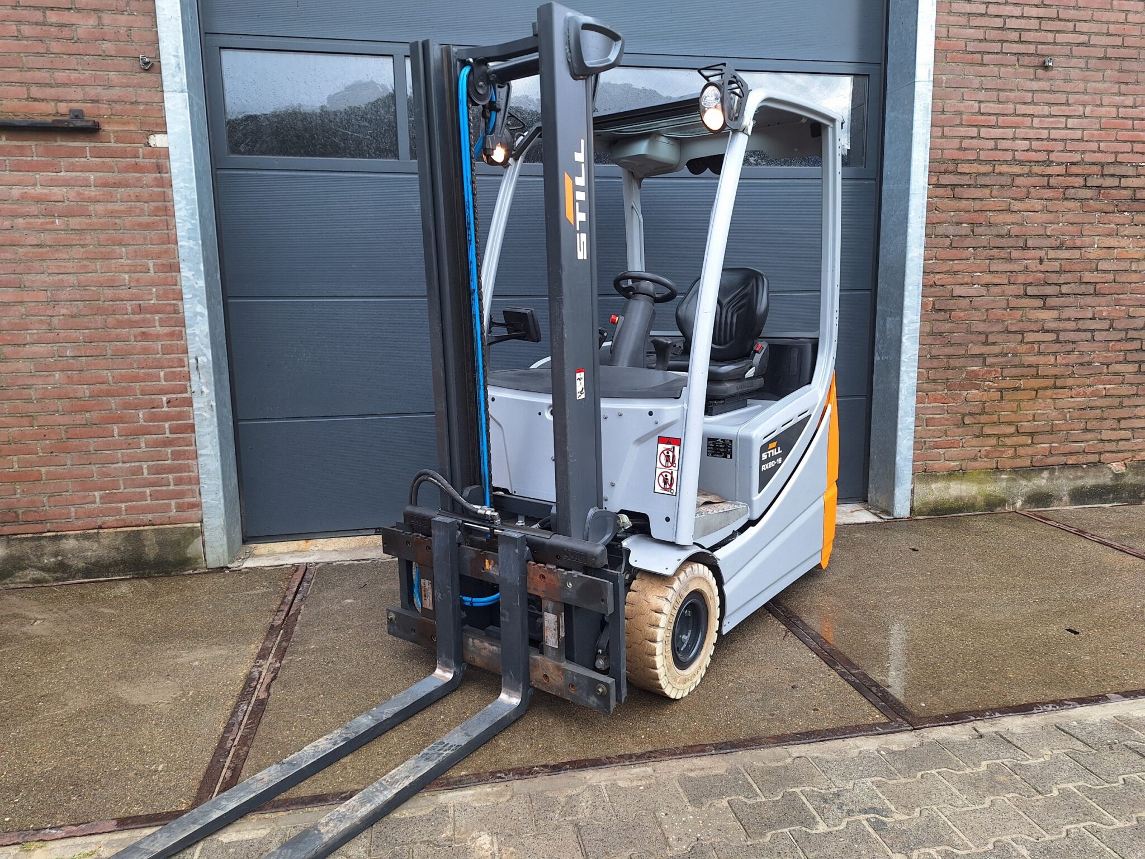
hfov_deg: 73.9
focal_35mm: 23
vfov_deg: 58.9
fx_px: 761
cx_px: 572
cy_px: 430
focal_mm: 5.54
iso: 40
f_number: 1.8
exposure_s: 1/256
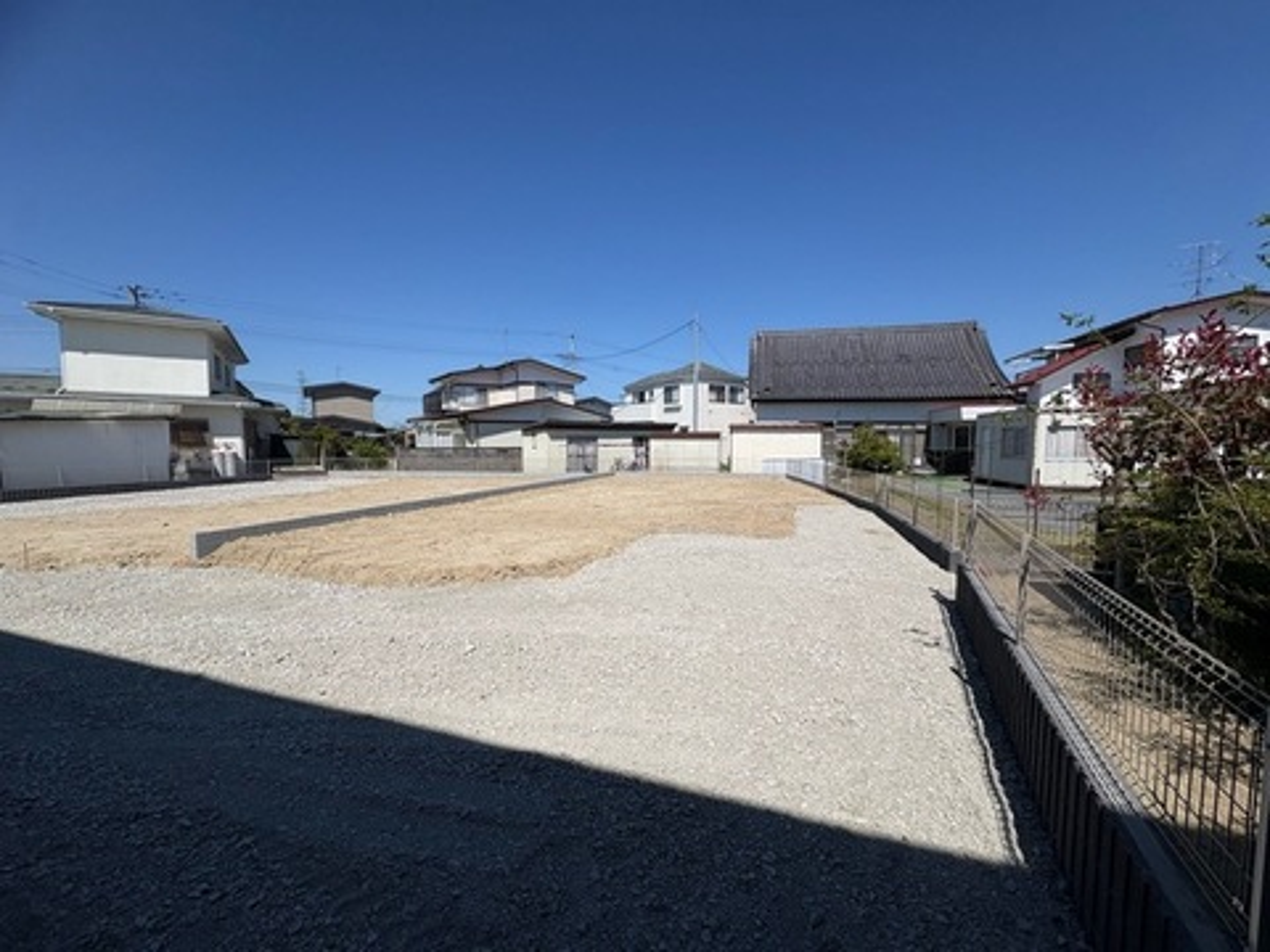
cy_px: 476
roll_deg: +0.0
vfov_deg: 85.7
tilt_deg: -3.1
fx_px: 514
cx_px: 635
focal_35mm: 14
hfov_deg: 102.1
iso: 50
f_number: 2.2
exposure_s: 1/4132
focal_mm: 2.22
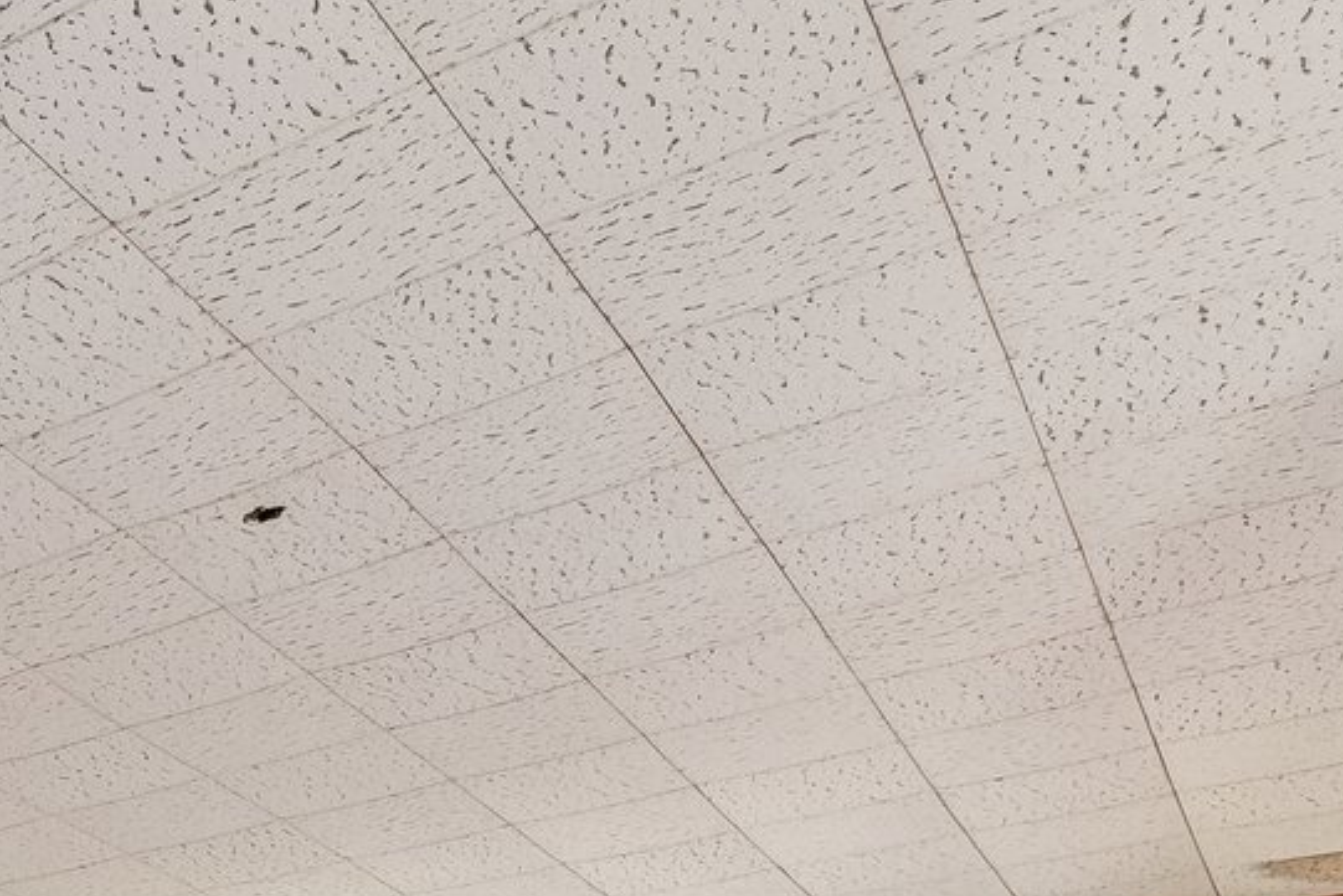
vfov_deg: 19.8
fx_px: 1978
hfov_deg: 29.0
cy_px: 1548
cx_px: -487
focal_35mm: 53
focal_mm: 14
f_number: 8
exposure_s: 1/4
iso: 400
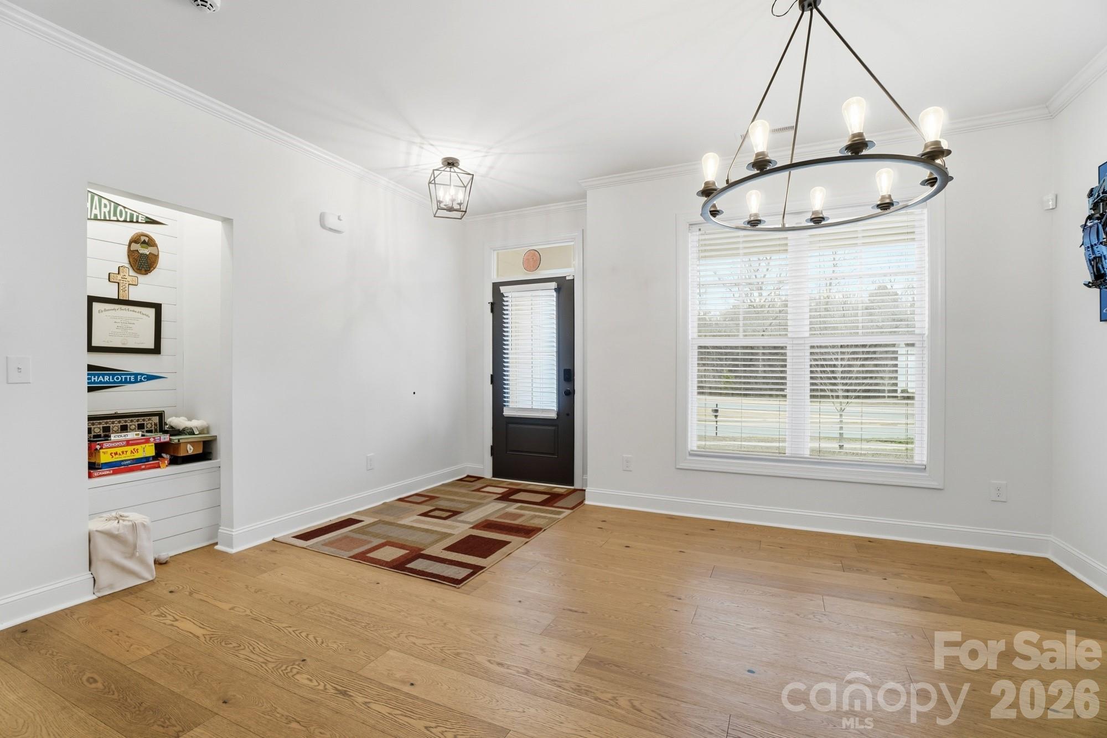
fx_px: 461
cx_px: 554
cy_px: 369
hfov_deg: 100.4
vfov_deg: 77.3
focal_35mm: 15
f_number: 4
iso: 100
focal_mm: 10
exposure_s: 1/640
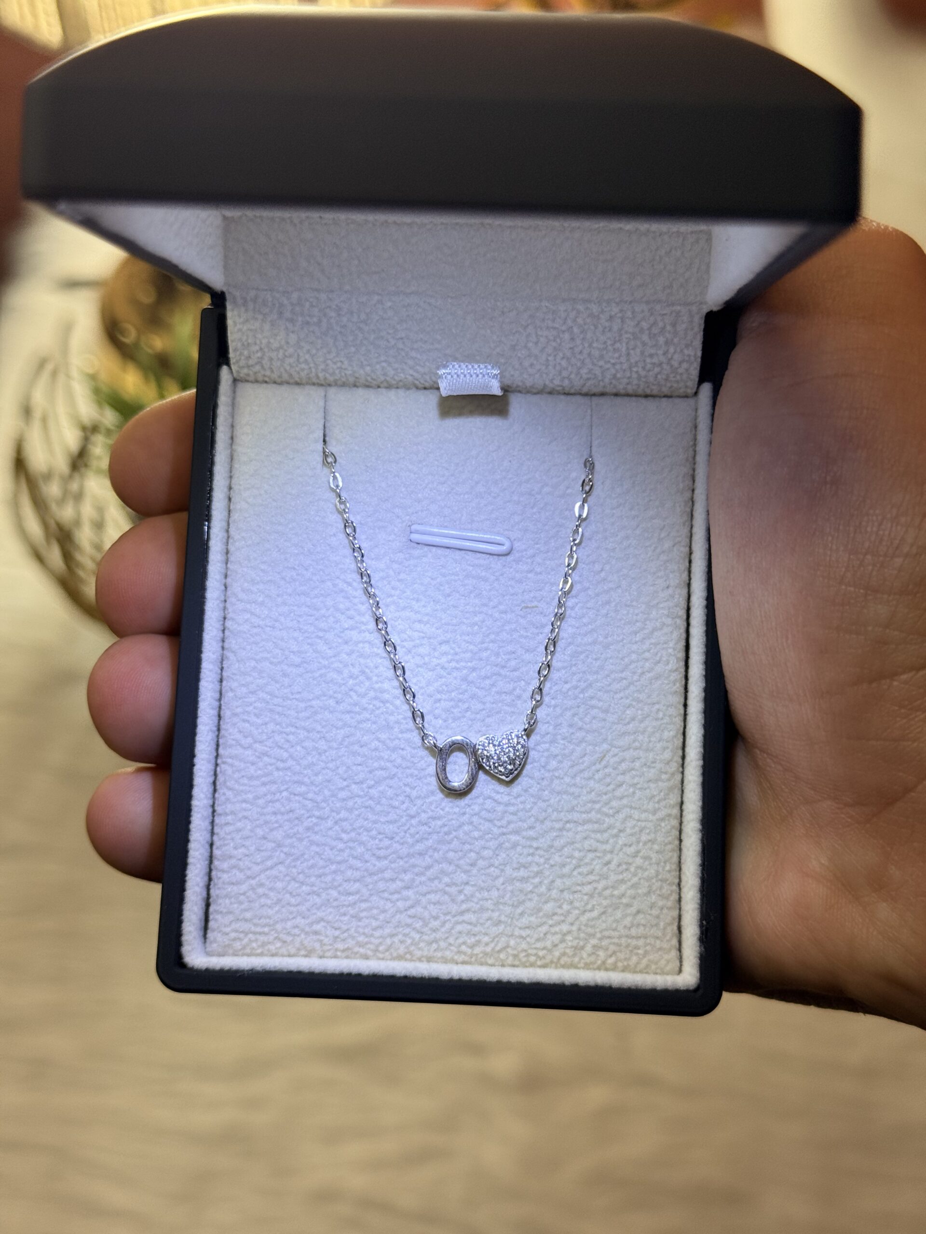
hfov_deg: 30.3
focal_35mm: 48
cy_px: 617
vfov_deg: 39.7
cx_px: 463
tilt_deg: -47.7
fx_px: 1712
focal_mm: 6.76
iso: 64
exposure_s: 1/100
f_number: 1.78
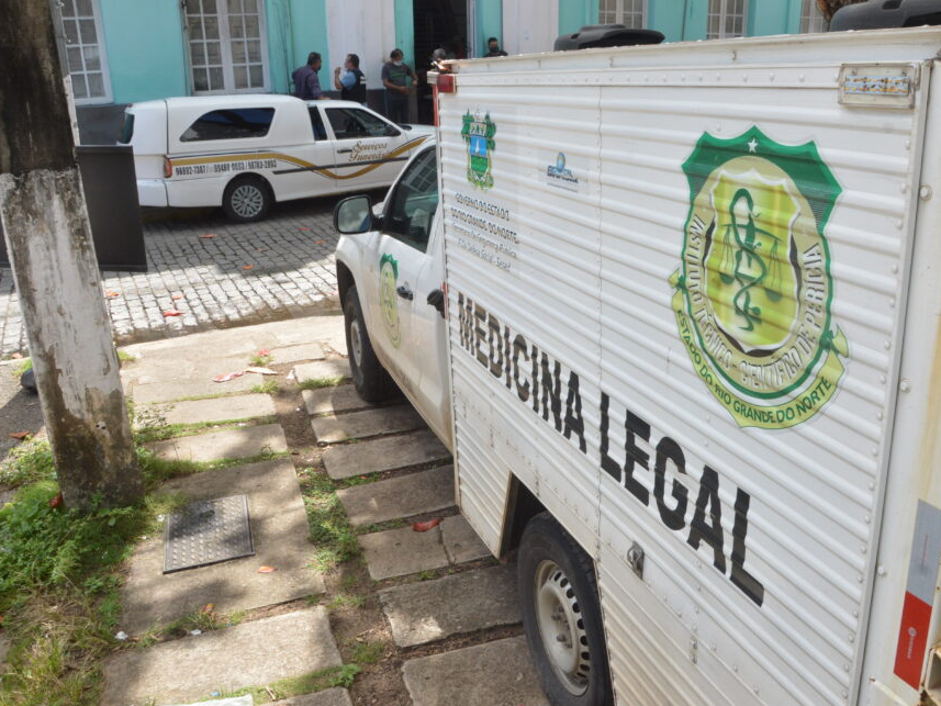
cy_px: 354
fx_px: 843
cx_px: 533
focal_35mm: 31
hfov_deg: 58.1
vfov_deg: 45.5
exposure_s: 1/125
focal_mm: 18
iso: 400
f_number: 14
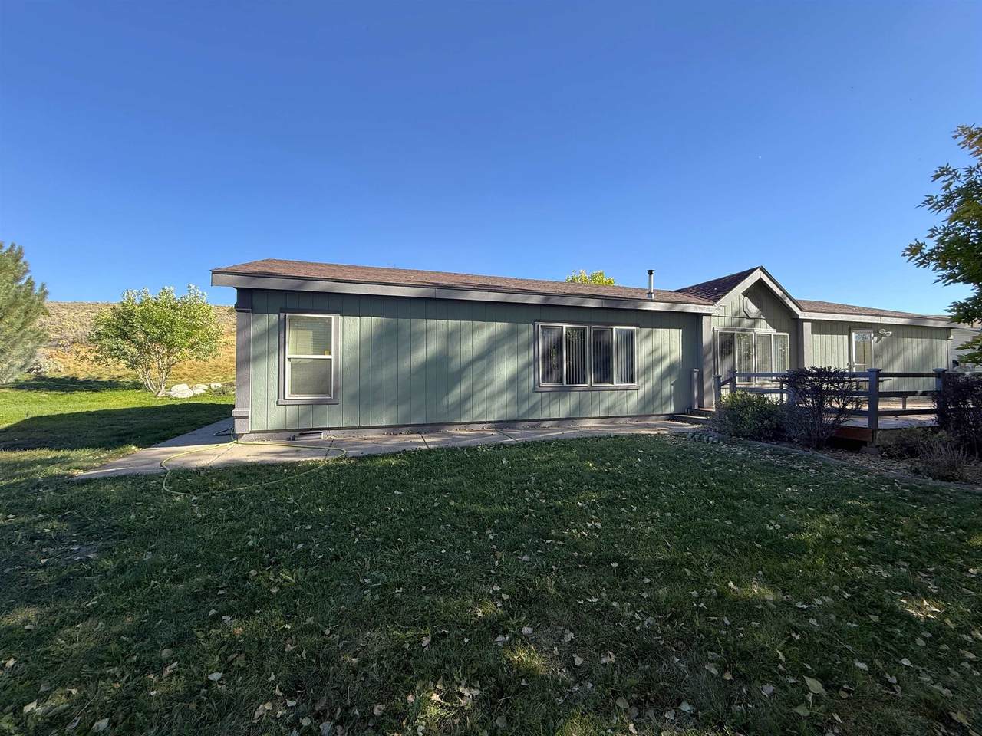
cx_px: 491
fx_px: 397
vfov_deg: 85.7
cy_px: 368
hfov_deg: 102.1
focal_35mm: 14
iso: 50
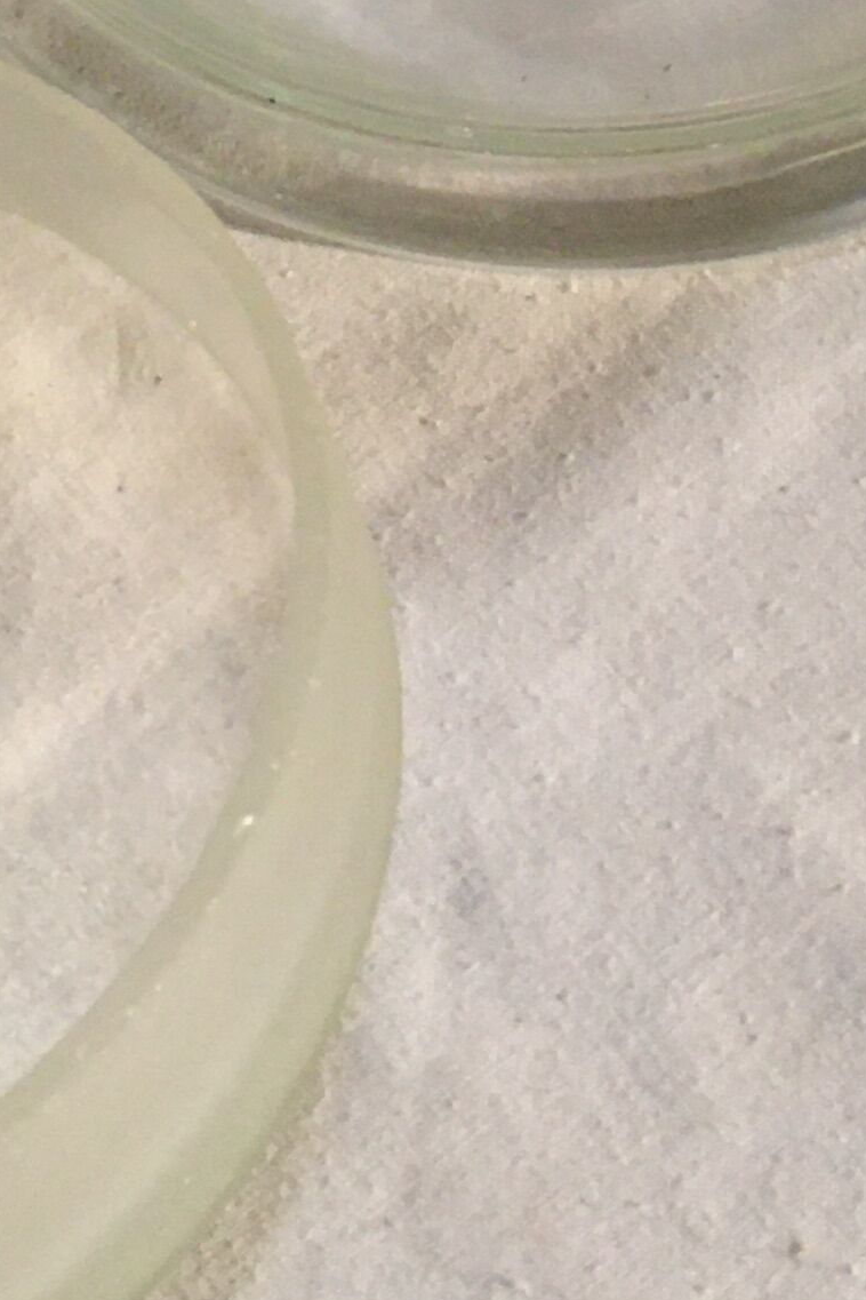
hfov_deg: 12.7
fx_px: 3861
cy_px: -550
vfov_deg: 17.5
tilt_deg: -59.3
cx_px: 133
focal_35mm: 107
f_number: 2.2
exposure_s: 1/33
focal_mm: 4.15
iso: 125
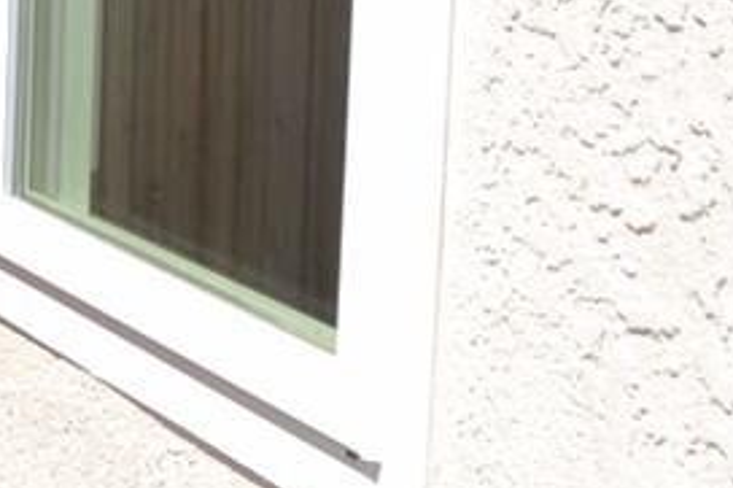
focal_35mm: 149
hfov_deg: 11.3
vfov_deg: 9.2
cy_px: 86
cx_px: -1067
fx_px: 3032
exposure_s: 1/200
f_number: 8
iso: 100
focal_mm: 18
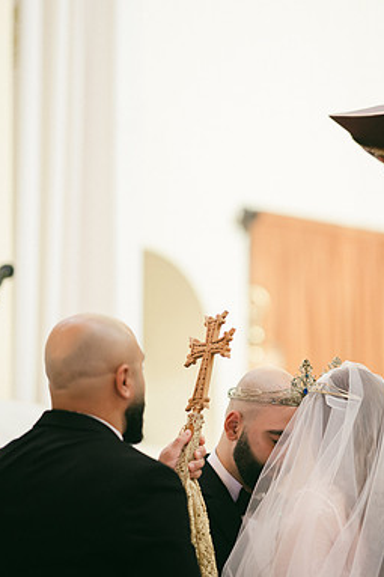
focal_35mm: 159
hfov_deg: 8.6
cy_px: 290
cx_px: 297
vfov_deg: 12.9
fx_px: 2546
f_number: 1.4
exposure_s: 1/250
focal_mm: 105
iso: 800
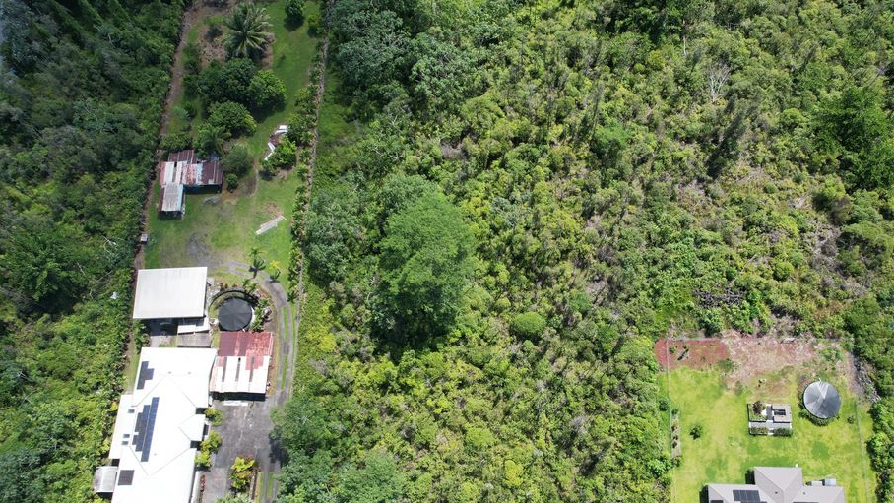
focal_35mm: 26
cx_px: 497
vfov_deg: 43.9
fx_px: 616
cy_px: 328
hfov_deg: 71.7
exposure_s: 1/1250
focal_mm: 8.38
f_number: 2.8
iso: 130
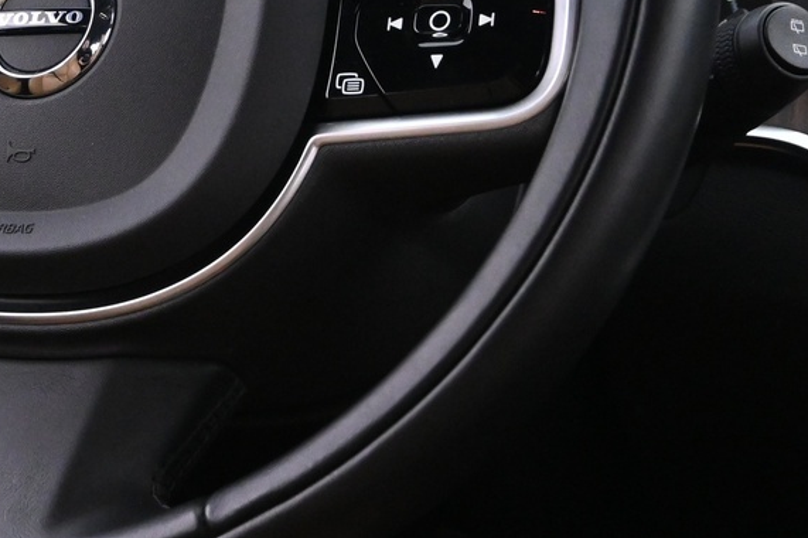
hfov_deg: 22.6
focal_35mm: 89
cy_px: 50
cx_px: 202
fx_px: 2006
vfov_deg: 15.1
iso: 3200
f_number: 4
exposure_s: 1/25
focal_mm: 21
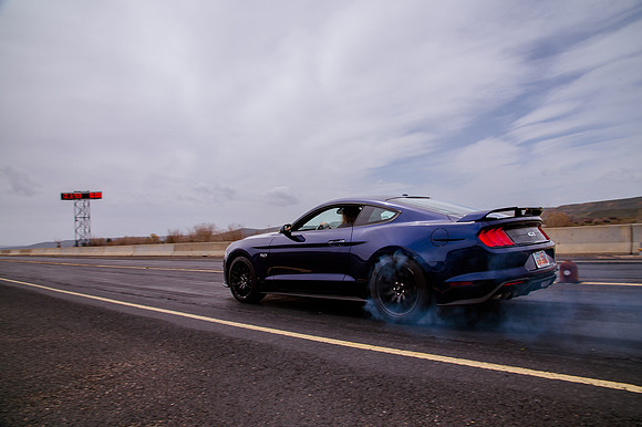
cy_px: 214
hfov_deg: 73.8
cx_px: 321
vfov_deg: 53.1
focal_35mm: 24
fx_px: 428
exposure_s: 1/400
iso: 200
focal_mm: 24
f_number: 10
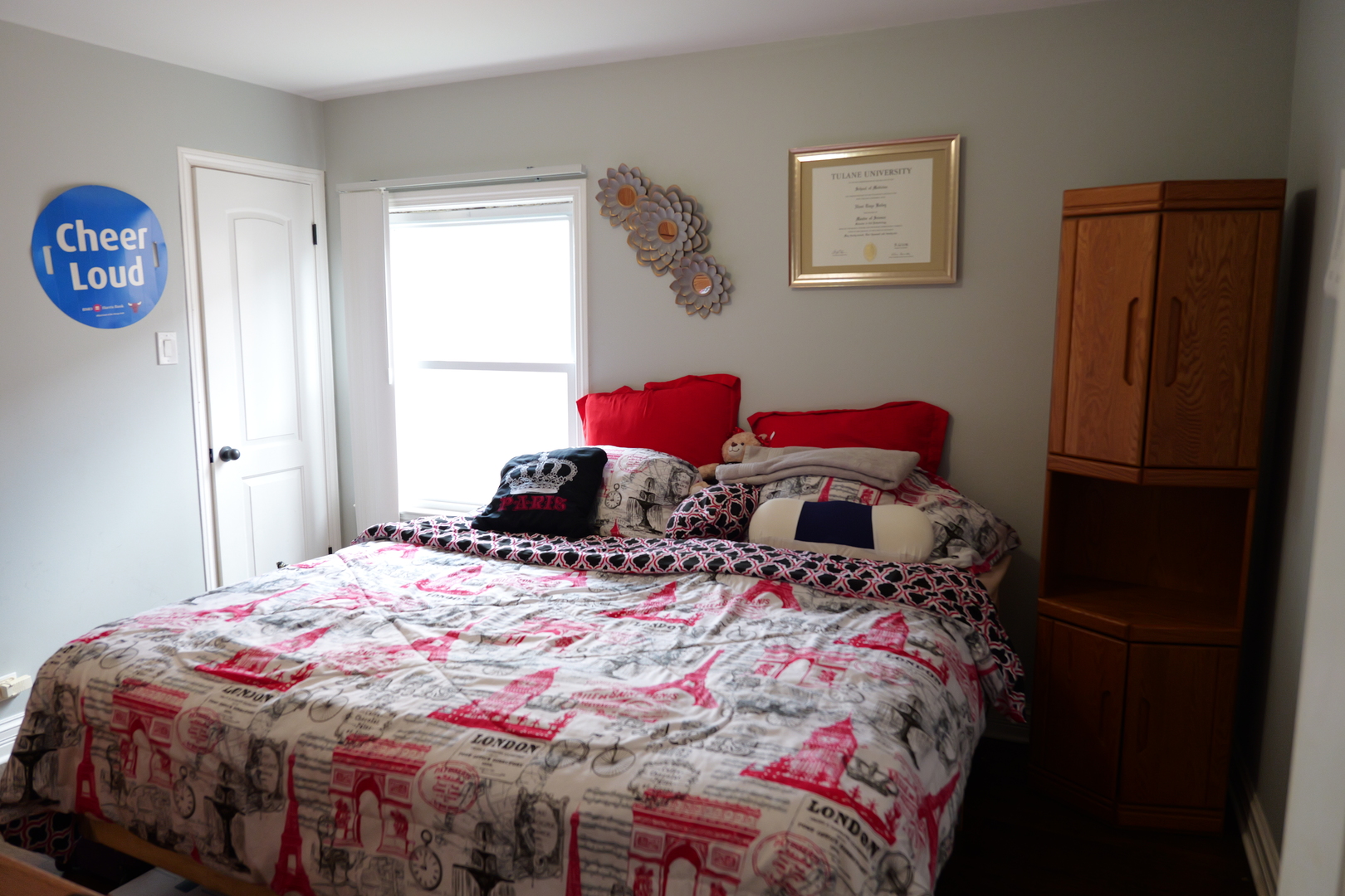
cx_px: 672
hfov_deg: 73.7
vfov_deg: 53.1
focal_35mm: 24
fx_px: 897
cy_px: 448
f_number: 4
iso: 2000
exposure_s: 1/160
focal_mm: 24
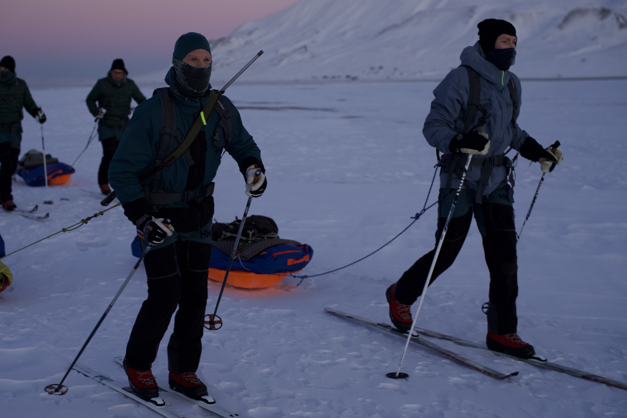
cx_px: 268
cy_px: 227
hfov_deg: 34.4
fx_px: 1010
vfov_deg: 23.4
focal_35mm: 58
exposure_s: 1/640
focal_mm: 50
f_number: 2.8
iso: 500
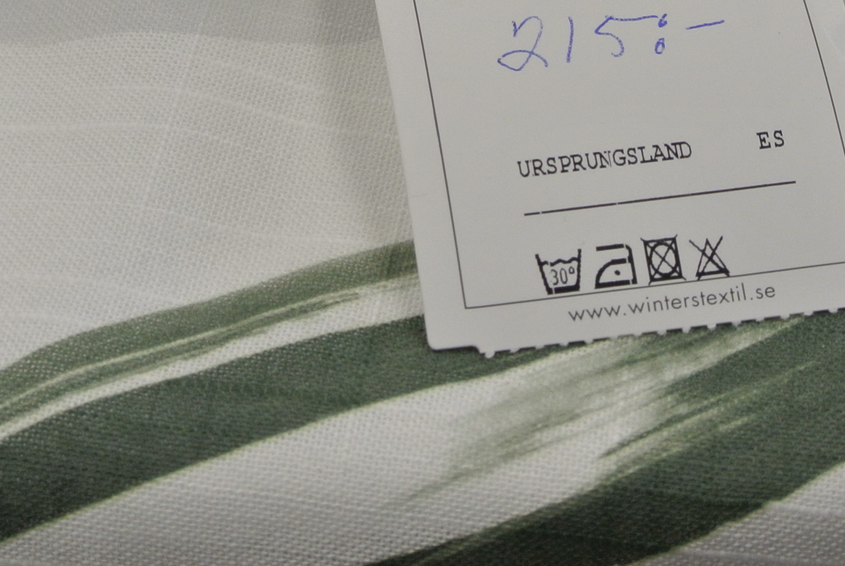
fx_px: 2773
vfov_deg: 11.6
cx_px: 580
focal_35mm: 118
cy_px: 126
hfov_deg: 17.3
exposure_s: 1/125
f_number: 4.8
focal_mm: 18.9
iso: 360
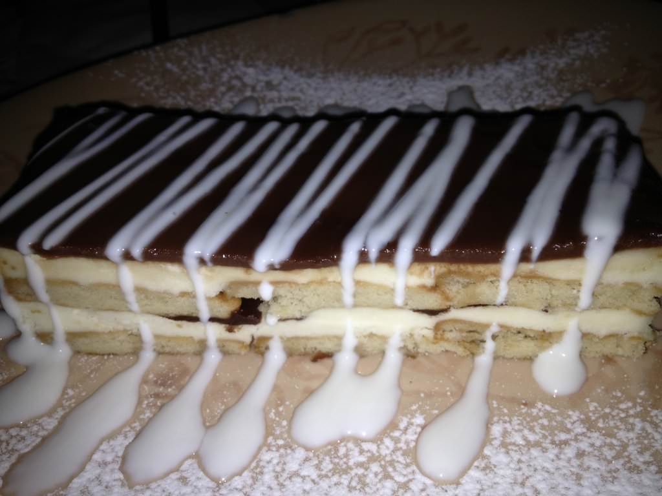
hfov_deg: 52.6
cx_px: 331
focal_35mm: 35
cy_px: 248
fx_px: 669
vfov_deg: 40.7
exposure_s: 1/256
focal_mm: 4.28
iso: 50
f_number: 2.4
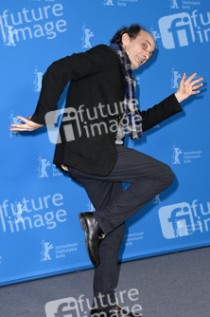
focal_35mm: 67
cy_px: 169
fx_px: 587
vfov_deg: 30.1
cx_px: 121
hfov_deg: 20.3
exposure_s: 1/250
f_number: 5.6
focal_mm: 56
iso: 1000
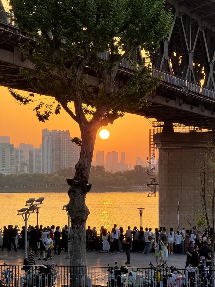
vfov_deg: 16.4
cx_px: 108
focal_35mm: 120
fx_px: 994
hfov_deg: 12.3
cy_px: 144
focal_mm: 15.66
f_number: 2.8
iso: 50
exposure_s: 1/267
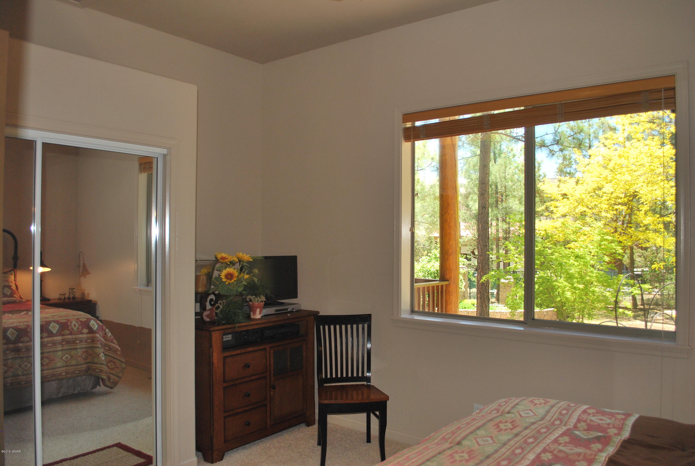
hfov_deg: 67.3
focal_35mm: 27
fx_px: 522
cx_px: 348
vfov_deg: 48.1
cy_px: 233
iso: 200
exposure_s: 1/60
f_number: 3.5
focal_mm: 18
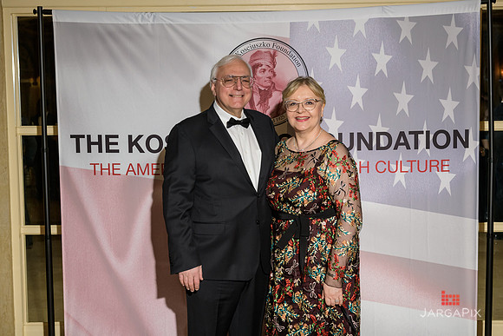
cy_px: 168
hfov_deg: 39.6
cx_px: 252
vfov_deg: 27.0
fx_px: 699
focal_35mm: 50
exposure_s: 1/100
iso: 800
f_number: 5
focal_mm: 50
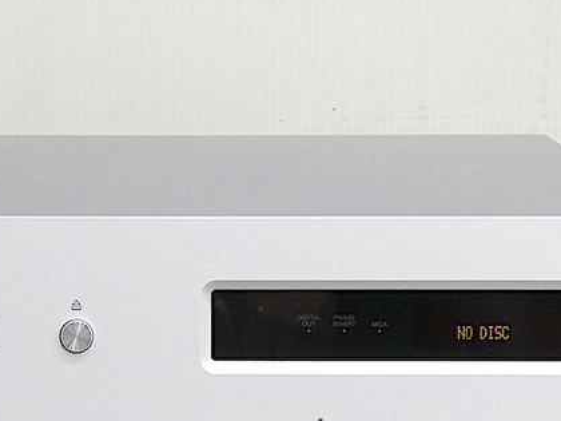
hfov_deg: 10.3
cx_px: 108
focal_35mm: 192
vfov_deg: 7.7
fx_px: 3112
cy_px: 346
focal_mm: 15
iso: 200
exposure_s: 1/15
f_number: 4.8
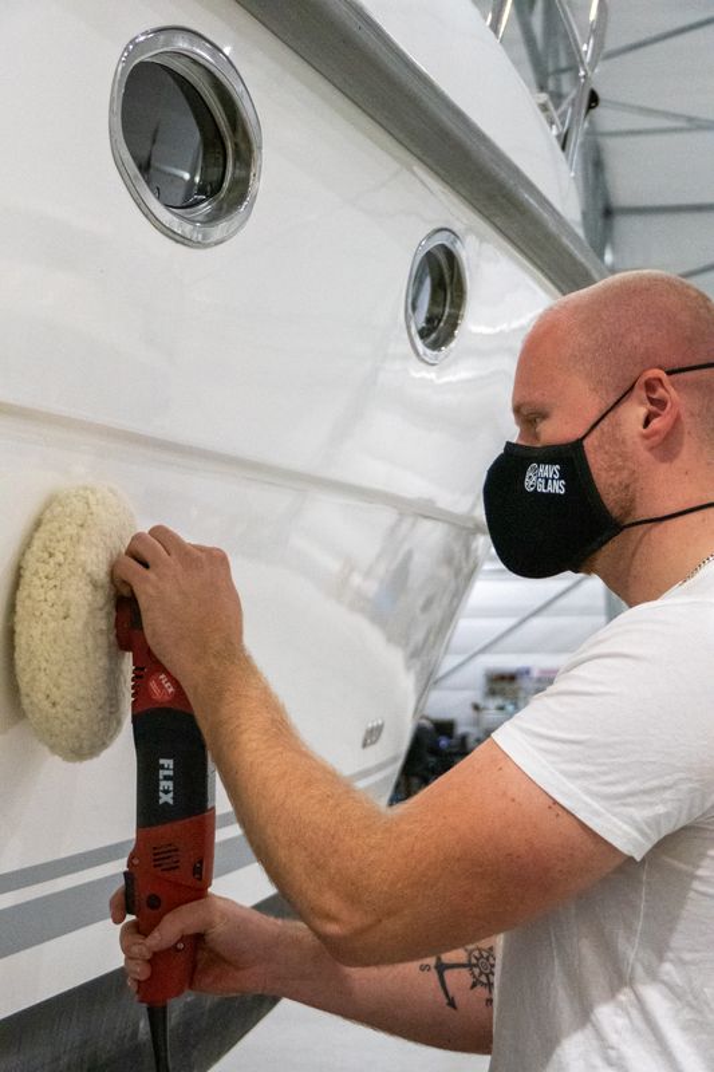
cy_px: 536
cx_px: 357
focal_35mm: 79
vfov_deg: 25.7
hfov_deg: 17.3
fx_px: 2351
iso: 3200
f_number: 4
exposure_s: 1/640
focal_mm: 28.9
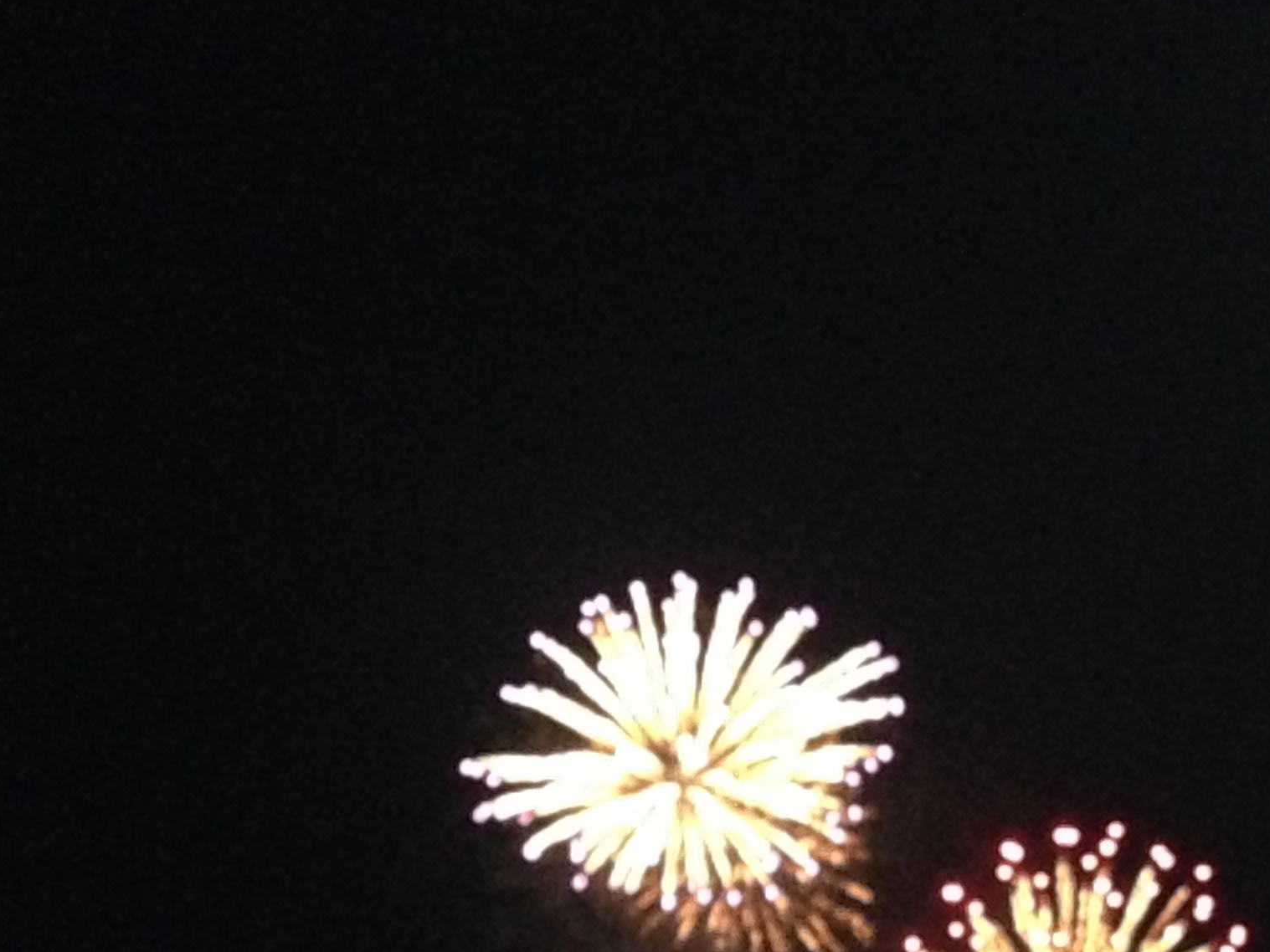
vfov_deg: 20.2
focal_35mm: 71
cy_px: 920
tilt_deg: +14.3
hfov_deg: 27.2
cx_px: 880
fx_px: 2605
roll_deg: -1.9
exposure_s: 1/17
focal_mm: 4.12
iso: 1600
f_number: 2.4
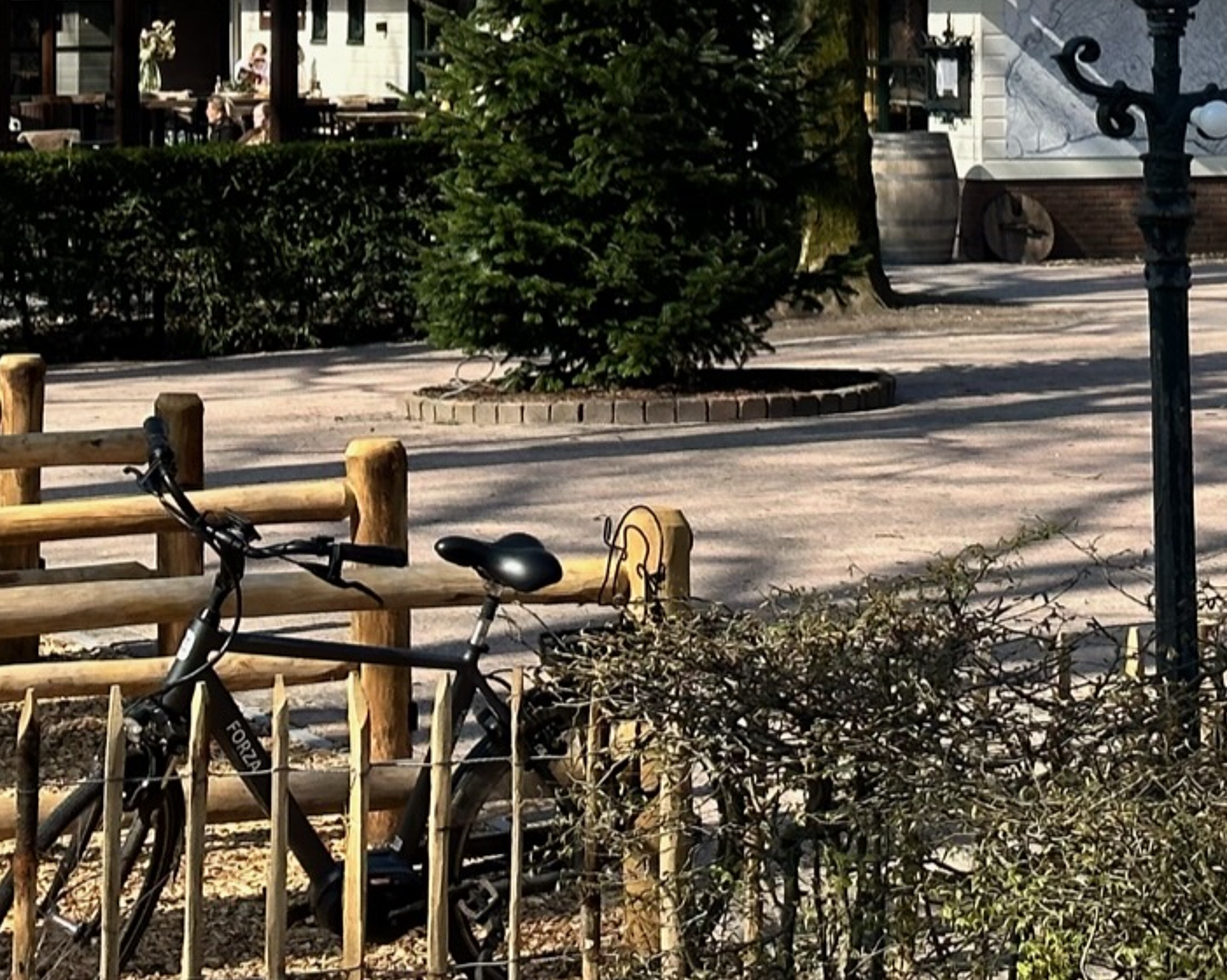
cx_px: 768
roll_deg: +0.3
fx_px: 4972
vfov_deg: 11.0
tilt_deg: +2.1
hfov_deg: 14.1
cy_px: -266
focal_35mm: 137
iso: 64
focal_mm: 6.86
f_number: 1.78
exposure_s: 1/2976
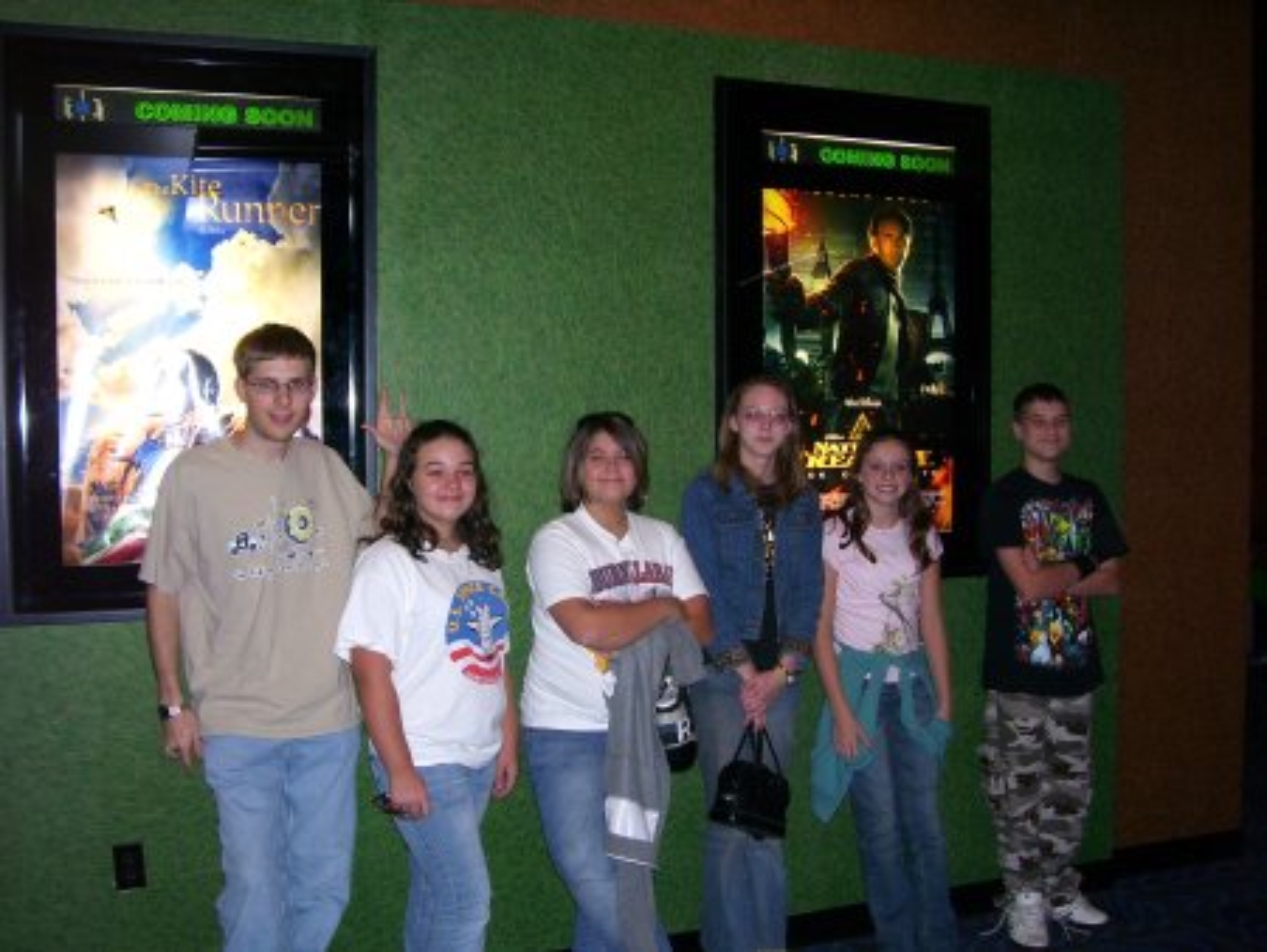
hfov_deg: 53.9
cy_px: 476
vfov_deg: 41.8
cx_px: 634
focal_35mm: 34
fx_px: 1245
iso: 80
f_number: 2.7
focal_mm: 5.6
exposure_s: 1/60
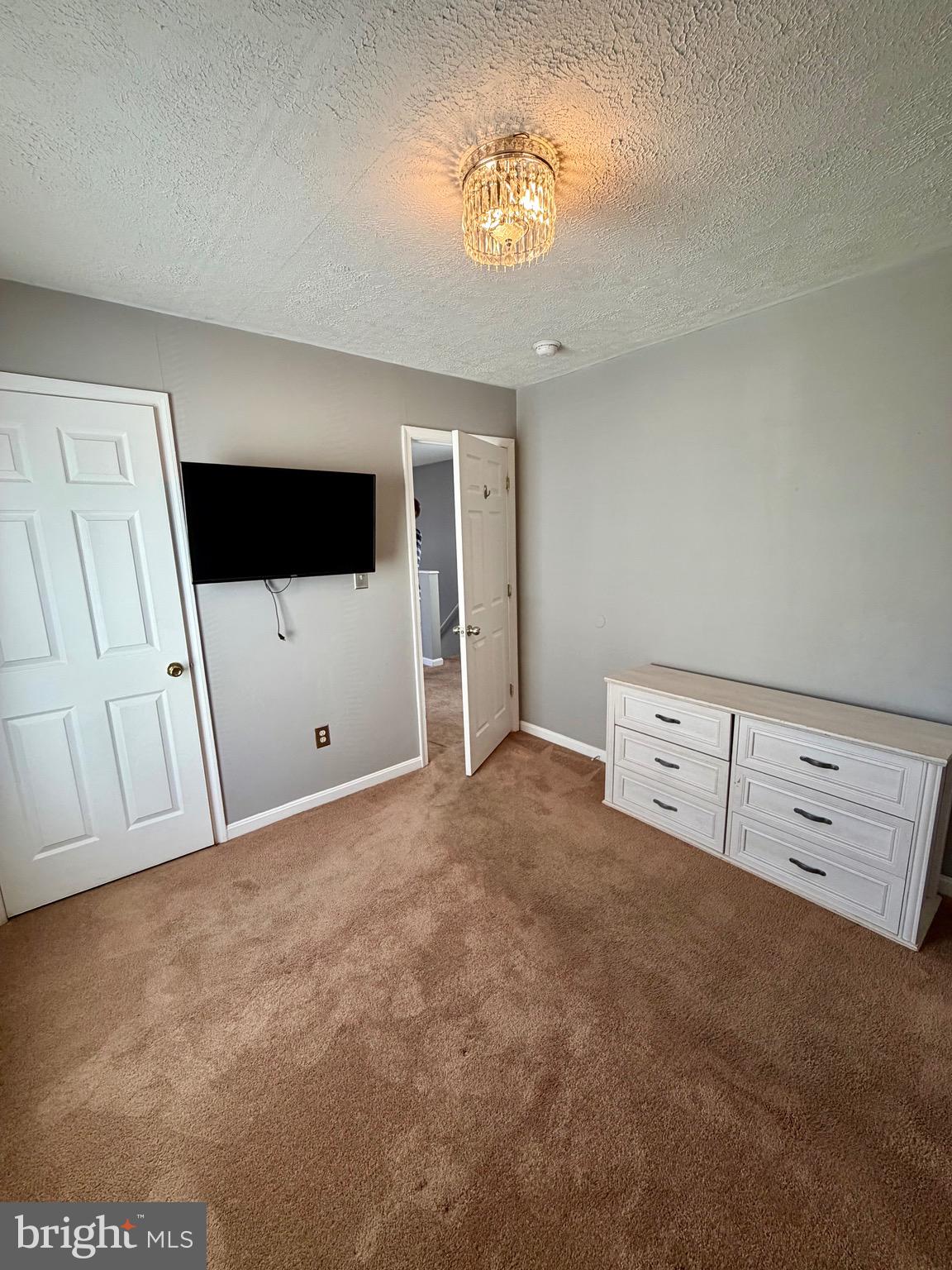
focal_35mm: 14
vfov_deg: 102.1
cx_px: 476
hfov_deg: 85.7
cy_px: 635
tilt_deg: -10.8
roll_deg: +1.9
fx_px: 513
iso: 250
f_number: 2.2
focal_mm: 2.22
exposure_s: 1/120
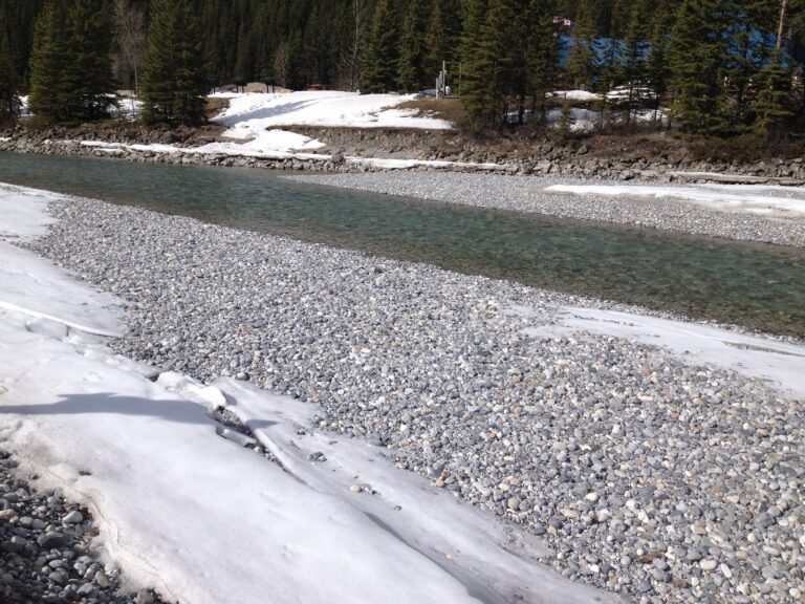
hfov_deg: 52.6
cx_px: 402
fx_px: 814
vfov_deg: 40.7
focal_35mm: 35
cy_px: 302
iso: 50
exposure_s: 1/3460
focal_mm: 4.28
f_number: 2.4
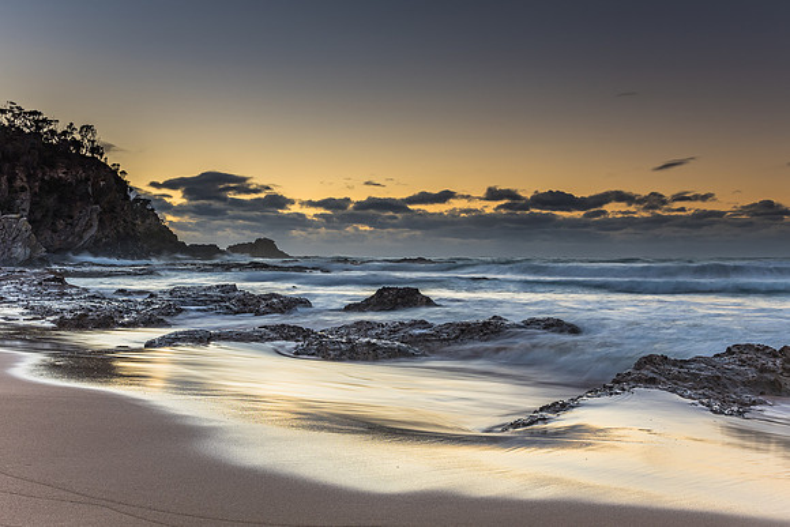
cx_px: 416
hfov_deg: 53.2
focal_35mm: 36
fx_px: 789
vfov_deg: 36.9
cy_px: 253
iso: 80
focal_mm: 22
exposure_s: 1.3
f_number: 9
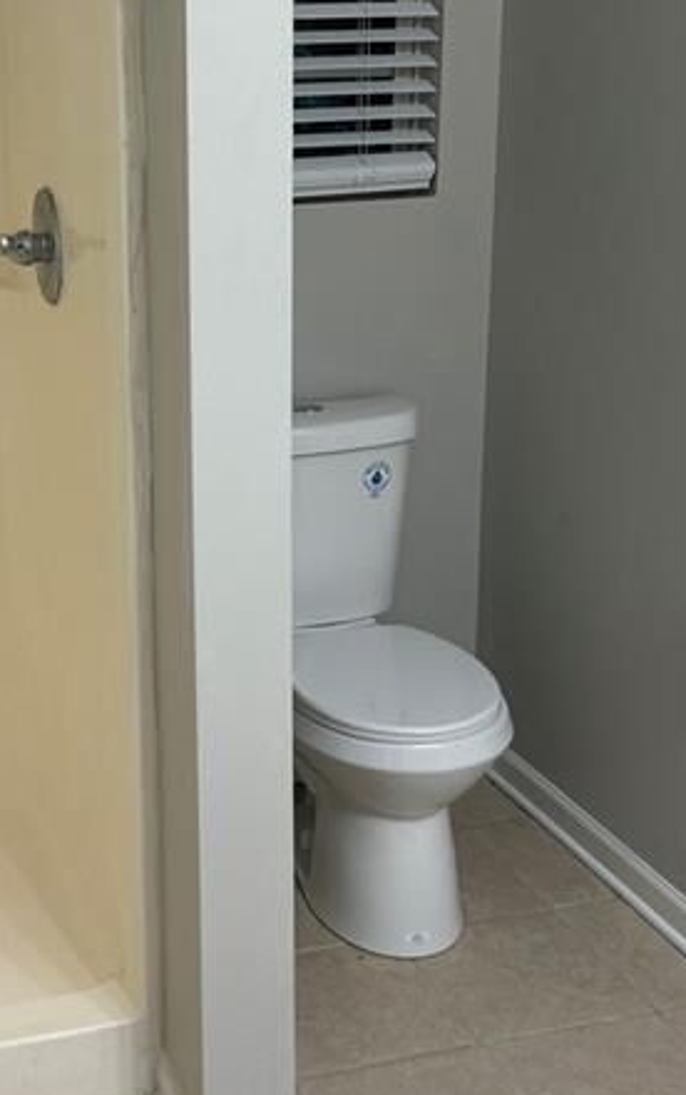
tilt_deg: -15.7
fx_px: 1434
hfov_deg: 26.1
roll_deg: +1.8
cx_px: 77
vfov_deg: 41.8
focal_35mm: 48
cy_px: 492
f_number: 1.5
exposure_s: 1/60
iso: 80
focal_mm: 5.7
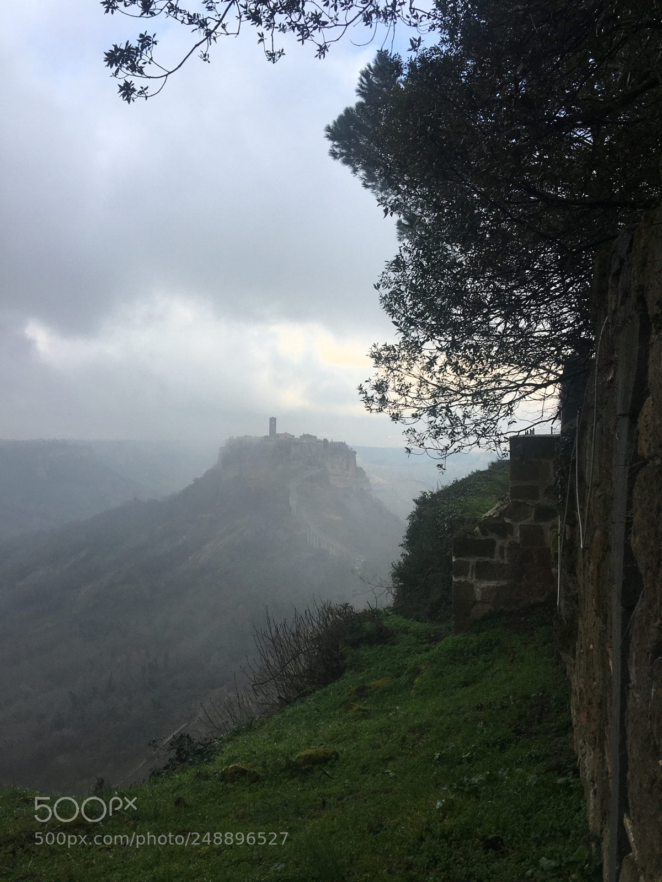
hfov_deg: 48.2
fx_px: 739
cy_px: 441
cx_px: 331
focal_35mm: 29
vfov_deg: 61.7
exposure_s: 1/578
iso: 25
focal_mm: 4.15
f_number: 2.2
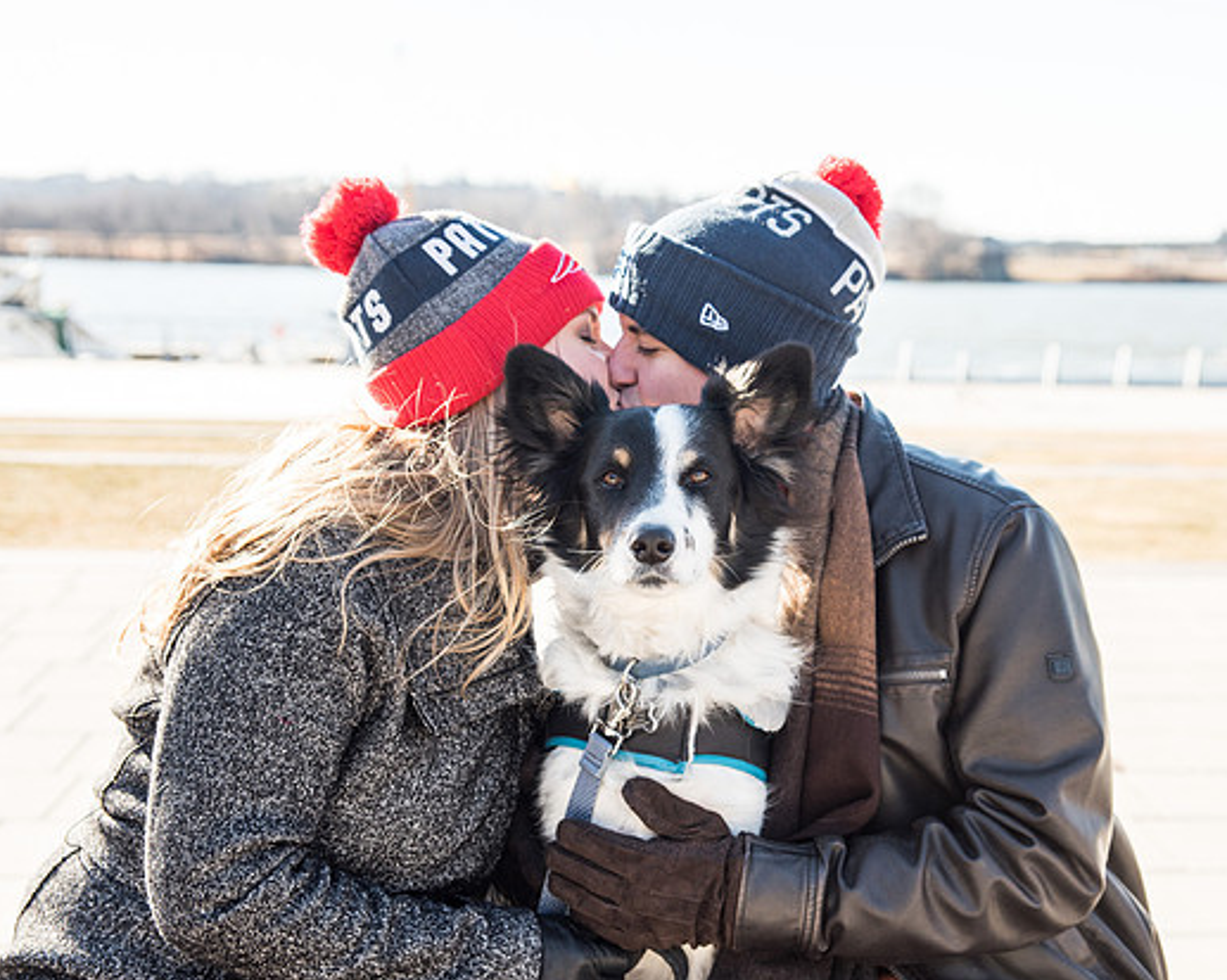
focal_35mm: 57
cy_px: 490
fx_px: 2069
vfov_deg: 26.7
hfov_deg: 32.9
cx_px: 766
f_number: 2.8
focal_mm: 46
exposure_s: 1/320
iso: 100
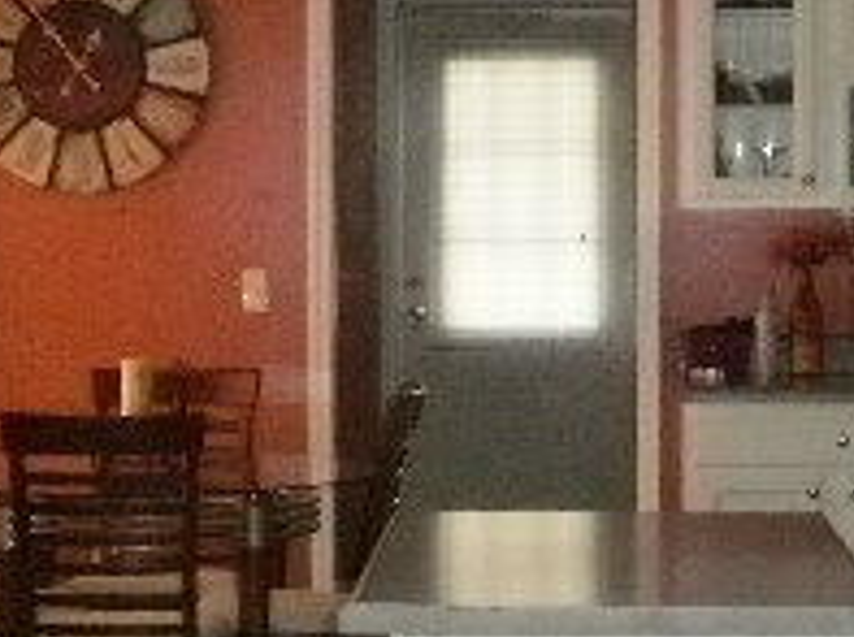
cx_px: 629
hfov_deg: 14.1
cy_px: 338
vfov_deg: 10.6
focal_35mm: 140
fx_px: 3448
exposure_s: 1/40
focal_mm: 7.61
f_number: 3.4
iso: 320
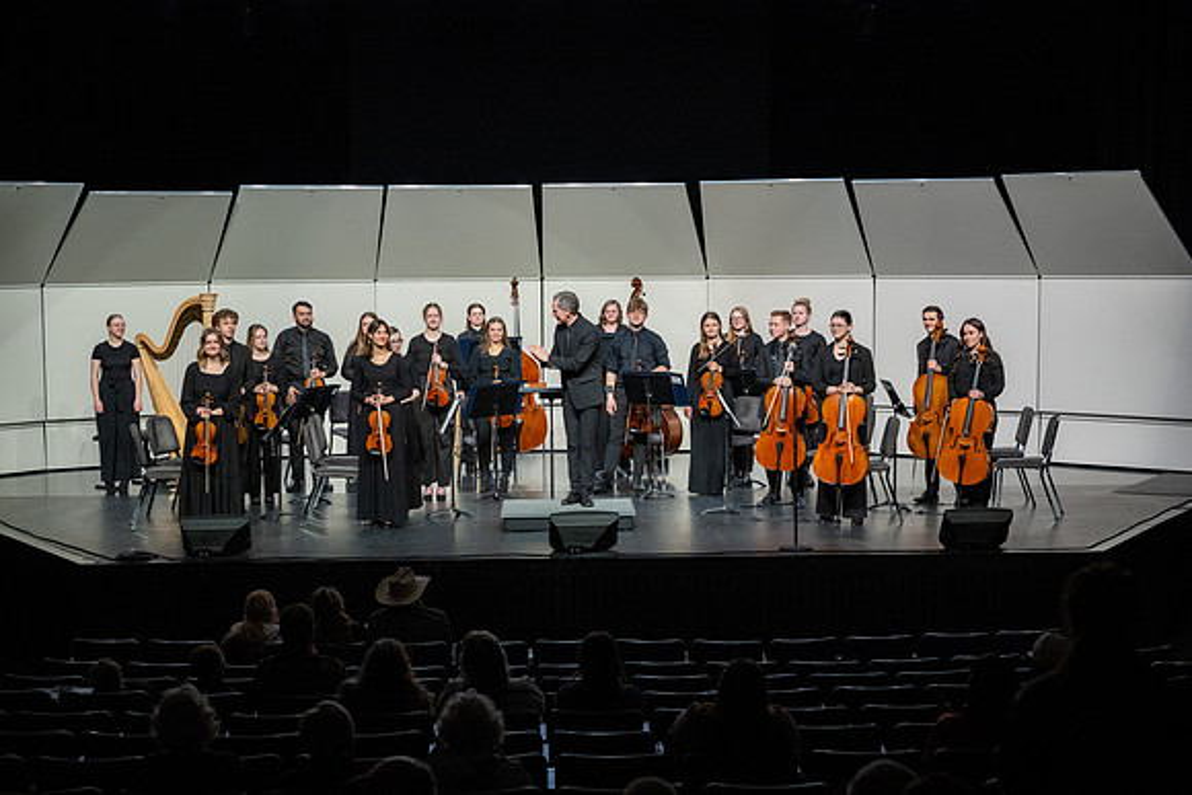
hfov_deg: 32.4
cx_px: 596
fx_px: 2053
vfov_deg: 21.9
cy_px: 398
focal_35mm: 62
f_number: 4.5
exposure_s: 1/320
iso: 2000
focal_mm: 62
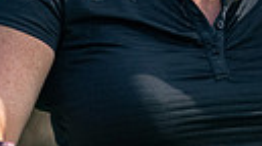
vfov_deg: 0.6
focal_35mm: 2122
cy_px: -223
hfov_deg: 1.0
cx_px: 288
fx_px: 14715
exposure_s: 1/1600
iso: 200
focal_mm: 300
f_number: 5
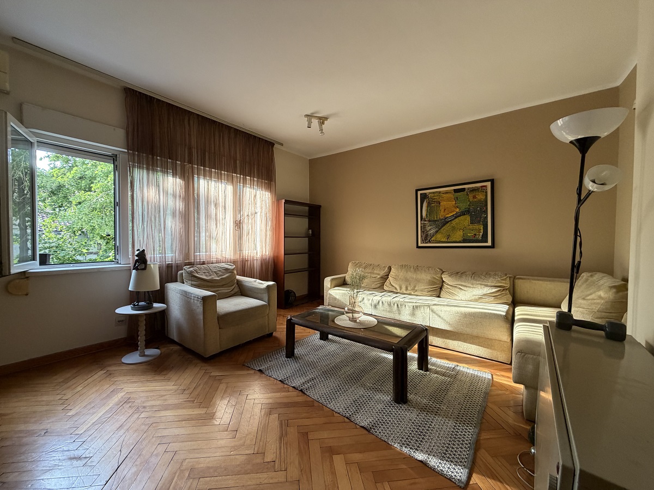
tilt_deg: -2.9
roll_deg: -0.5
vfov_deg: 85.7
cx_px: 327
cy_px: 245
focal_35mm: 14
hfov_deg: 102.1
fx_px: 265
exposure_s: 1/121
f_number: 2.2
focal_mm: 2.22
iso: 200
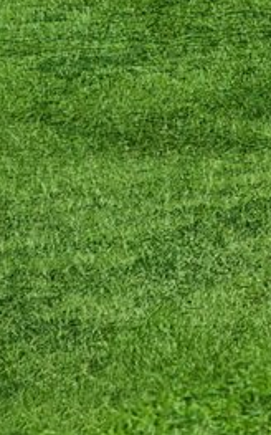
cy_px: -360
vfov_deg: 12.2
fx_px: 1863
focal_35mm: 157
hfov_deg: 7.3
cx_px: 833
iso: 640
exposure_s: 1/30
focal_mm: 19.8
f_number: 11
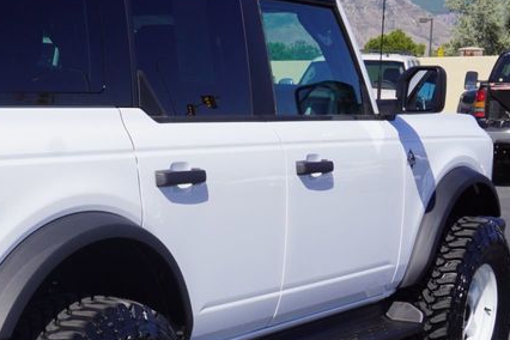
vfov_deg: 15.1
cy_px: 261
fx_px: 1278
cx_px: 5
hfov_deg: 21.8
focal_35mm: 90
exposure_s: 1/200
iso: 100
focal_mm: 25
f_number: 11
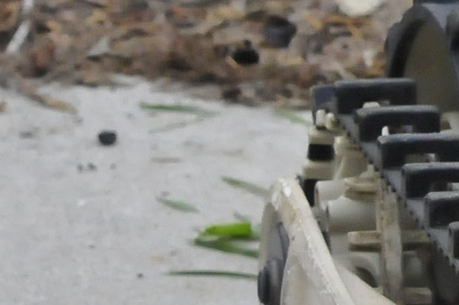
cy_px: 21
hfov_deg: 3.1
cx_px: 1271
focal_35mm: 653
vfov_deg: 2.1
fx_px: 8318
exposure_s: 1/1600
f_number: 9
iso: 1600
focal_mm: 70
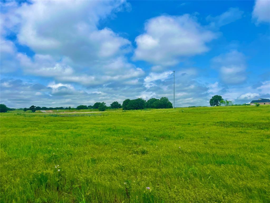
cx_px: 135
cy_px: 102
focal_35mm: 26
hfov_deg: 67.3
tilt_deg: +3.3
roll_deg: -0.7
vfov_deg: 53.1
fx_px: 203
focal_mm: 5.1
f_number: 1.6
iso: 50
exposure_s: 1/6494
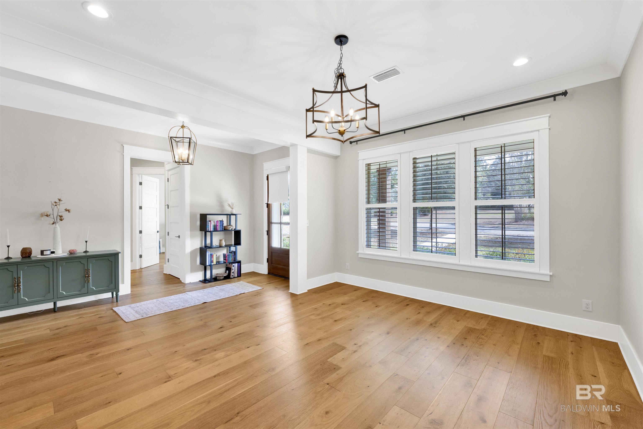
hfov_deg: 104.3
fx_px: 250
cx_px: 322
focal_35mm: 14
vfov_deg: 81.2
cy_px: 214
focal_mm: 14
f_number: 11
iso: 400
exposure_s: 1/10
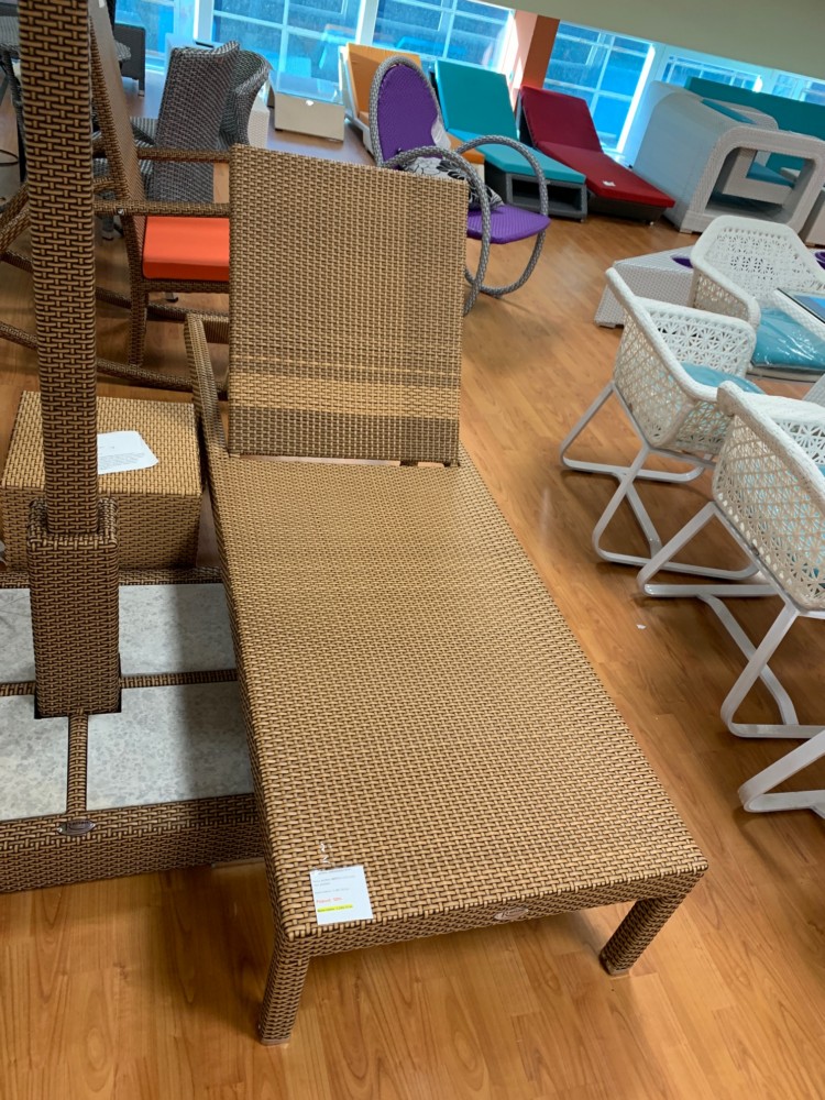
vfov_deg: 67.3
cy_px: 550
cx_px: 412
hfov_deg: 53.1
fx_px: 826
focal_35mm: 26
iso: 160
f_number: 1.8
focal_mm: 4.25
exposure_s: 1/50
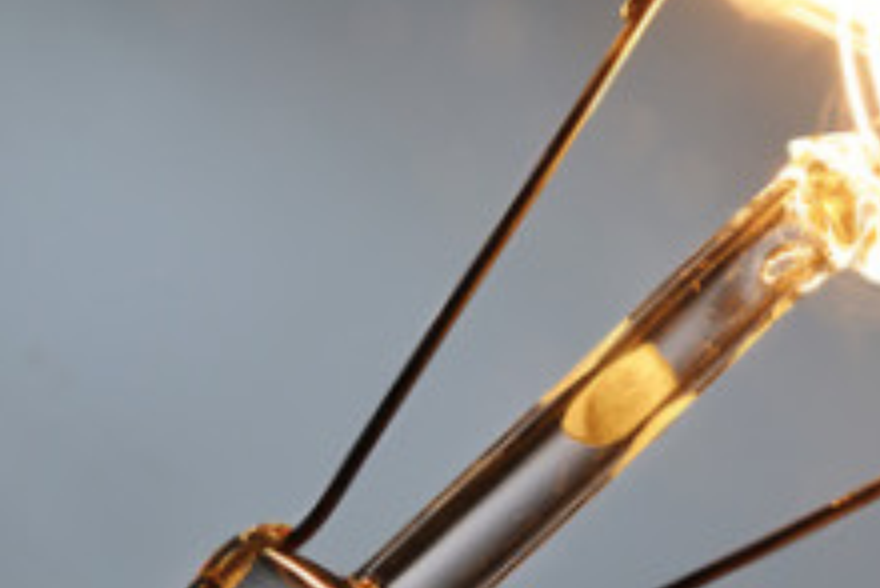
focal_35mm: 163
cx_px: 476
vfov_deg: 8.4
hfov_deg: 12.6
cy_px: 414
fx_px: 3987
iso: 200
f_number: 10
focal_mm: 60
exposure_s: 1/80
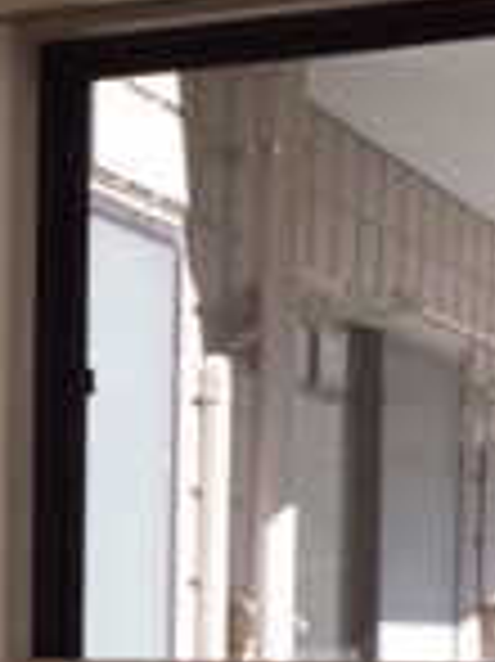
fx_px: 2406
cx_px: -9
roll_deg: -1.1
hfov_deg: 11.6
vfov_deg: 15.1
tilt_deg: -3.4
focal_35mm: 126
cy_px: 802
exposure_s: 1/377
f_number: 2.2
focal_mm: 4.15
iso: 32
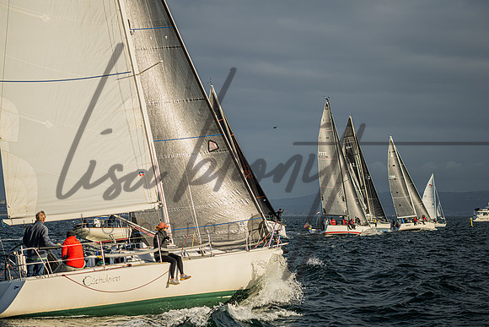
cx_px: 264
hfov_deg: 18.8
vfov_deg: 12.6
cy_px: 151
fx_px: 1479
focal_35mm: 109
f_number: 4.5
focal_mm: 100
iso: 125
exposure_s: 1/2000
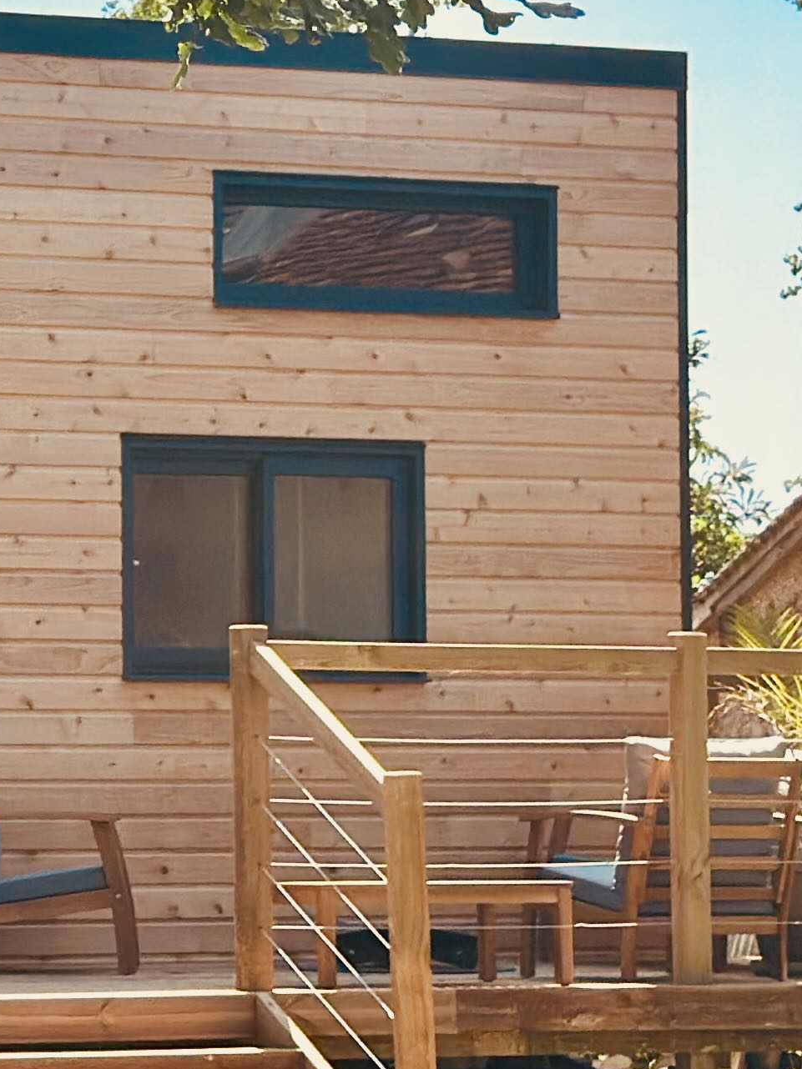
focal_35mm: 151
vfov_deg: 13.1
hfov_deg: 9.6
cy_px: 540
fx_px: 4666
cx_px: -339
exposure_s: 1/2358
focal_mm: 6.86
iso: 100
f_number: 1.78
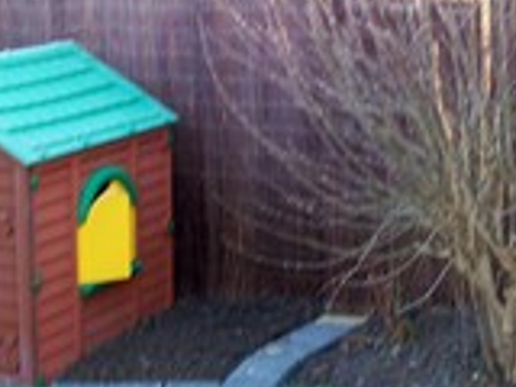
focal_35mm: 99
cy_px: 42
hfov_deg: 19.7
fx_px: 1476
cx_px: 368
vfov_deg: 14.8
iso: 80
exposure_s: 1/66.4
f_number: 2.7
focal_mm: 6
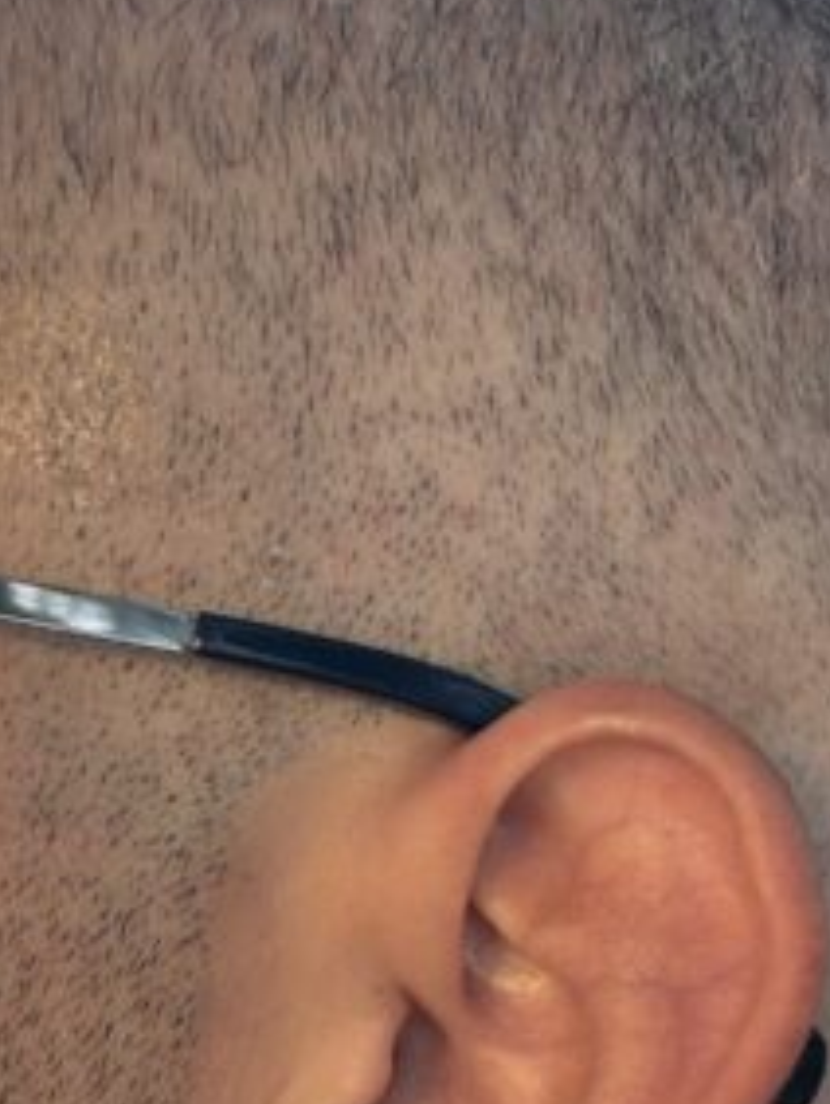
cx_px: 290
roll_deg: -0.1
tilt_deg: -0.8
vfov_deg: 21.6
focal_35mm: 87
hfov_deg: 17.0
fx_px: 2777
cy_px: 1127
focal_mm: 6.86
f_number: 1.78
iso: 125
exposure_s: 1/100
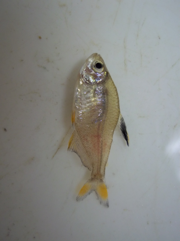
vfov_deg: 51.4
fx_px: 250
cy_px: 120
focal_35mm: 36
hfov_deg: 39.7
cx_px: 90
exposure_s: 1/40
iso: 160
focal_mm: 6.5
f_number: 3.1
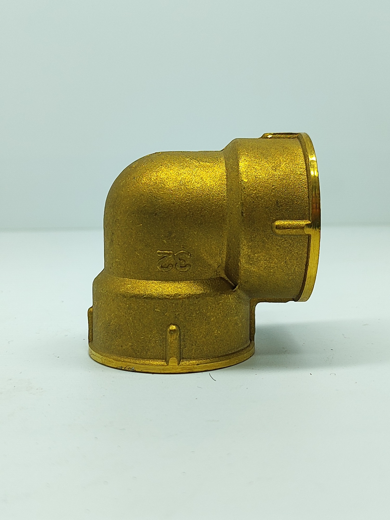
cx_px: 195
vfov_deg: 71.6
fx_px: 361
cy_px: 260
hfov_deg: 56.8
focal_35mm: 24
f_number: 1.89
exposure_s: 1/200
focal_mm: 5.89
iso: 160
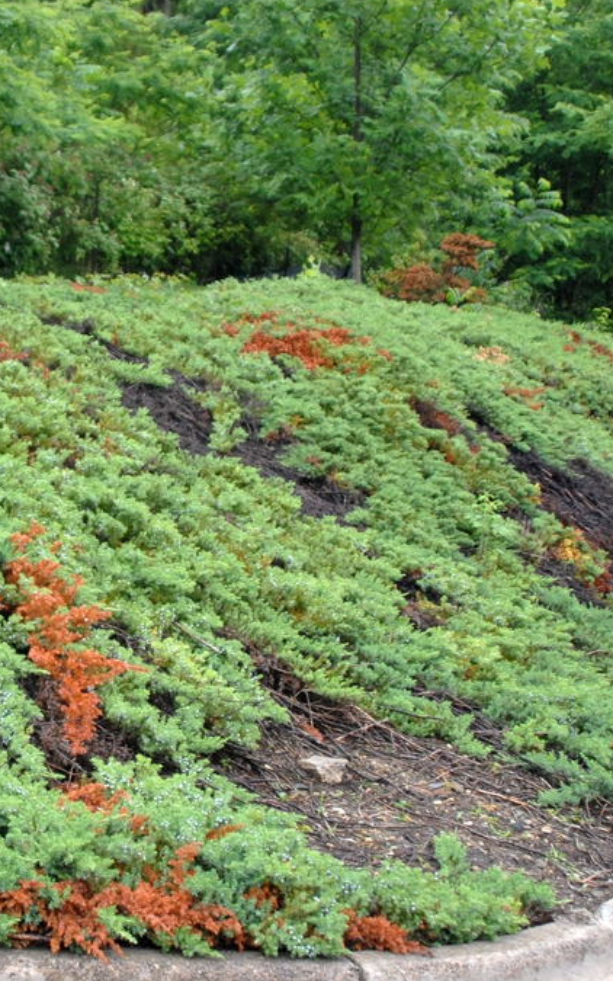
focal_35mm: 65
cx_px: -52
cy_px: 493
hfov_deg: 19.2
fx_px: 1737
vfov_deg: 31.5
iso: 400
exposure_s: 1/40
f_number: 3.5
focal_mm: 28
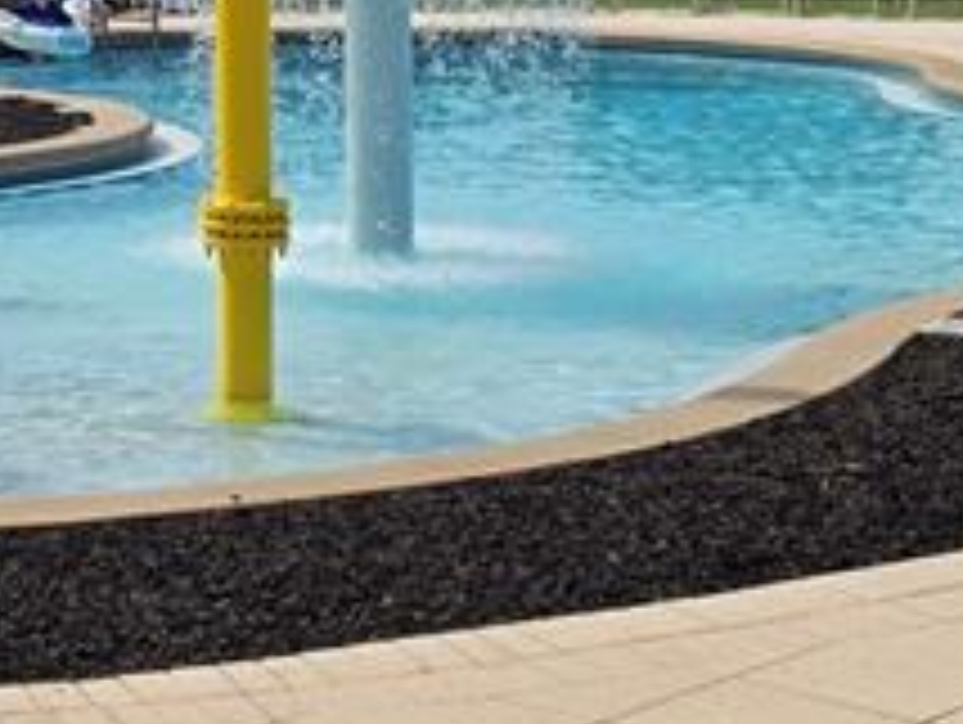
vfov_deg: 12.9
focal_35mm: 110
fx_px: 3064
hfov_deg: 17.5
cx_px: 18
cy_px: -297
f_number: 1.4
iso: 64
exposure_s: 1/7939
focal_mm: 6.5
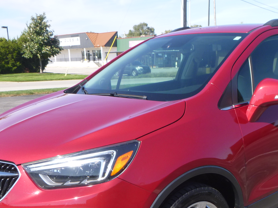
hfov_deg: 37.8
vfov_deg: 28.1
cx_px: 182
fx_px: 402
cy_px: 186
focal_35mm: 50
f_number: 3.9
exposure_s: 1/320
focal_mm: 4.5
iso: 100
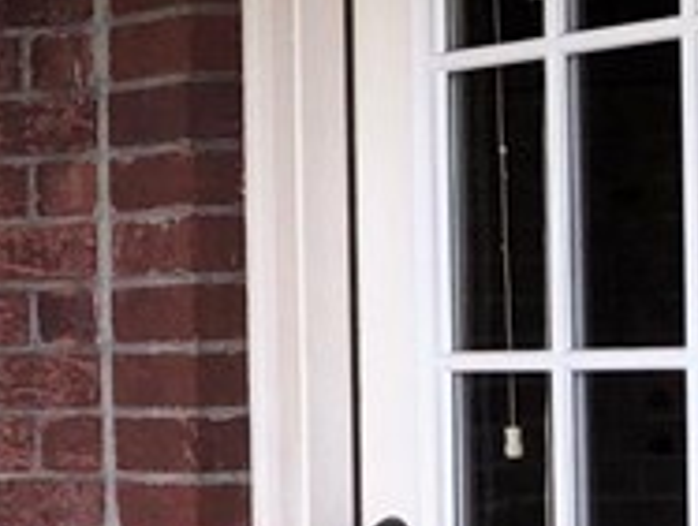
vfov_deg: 9.7
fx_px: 3091
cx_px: -780
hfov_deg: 11.4
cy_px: 463
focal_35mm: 153
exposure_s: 1/191
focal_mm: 4
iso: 20
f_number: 1.8
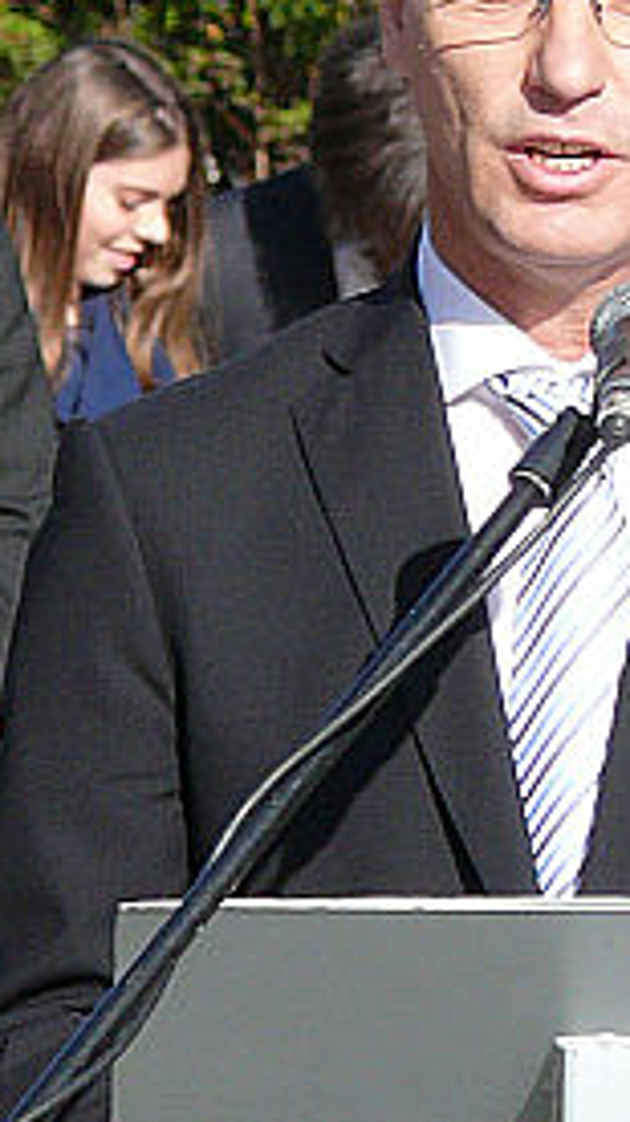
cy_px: 451
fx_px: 27831
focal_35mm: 936
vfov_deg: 2.3
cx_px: 553
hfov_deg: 1.3
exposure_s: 1/400
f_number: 5.6
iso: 100
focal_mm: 47
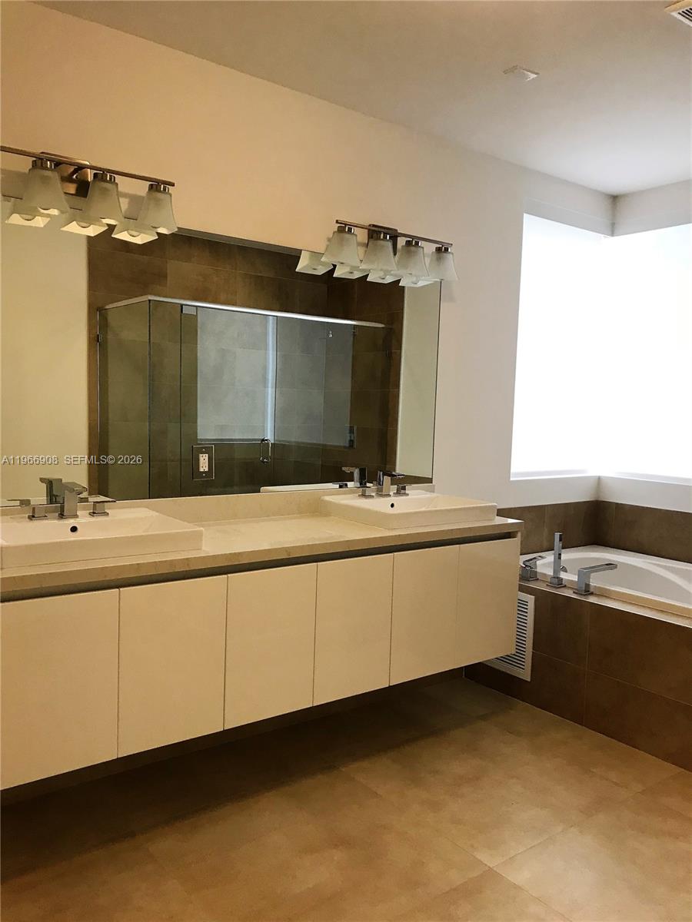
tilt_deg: -3.5
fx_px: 746
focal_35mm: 28
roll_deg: -2.3
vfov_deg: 63.4
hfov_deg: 49.7
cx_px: 346
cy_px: 461
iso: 25
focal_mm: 3.99
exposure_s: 1/30
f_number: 1.8
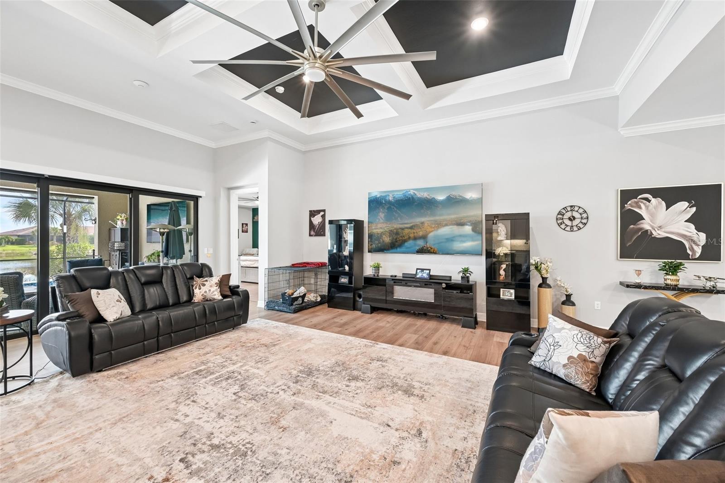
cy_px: 242
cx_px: 362
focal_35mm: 14
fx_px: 282
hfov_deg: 104.3
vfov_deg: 81.2
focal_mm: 14
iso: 400
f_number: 8
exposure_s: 1/6
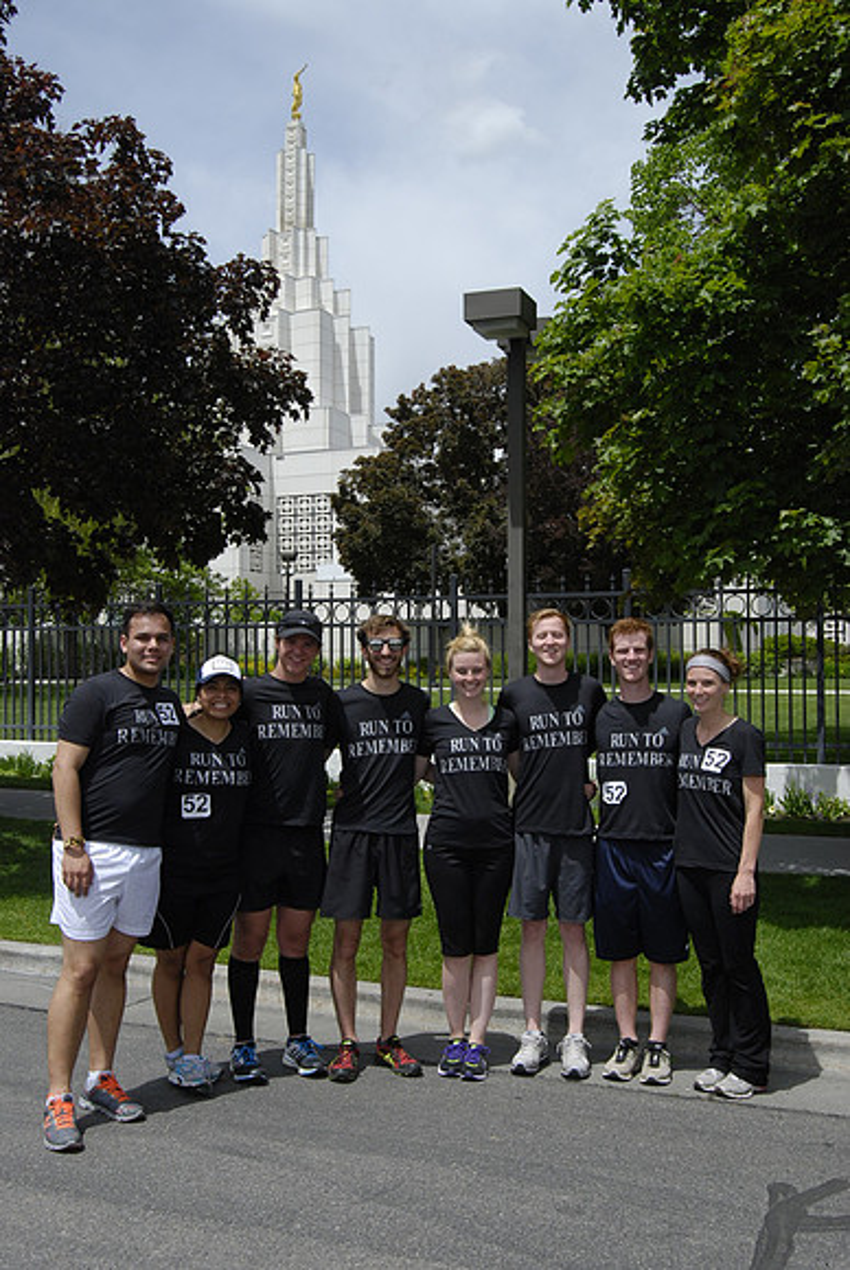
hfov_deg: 37.0
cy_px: 635
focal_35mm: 36
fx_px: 1272
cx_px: 425
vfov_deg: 53.1
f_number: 10
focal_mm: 24
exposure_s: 1/800
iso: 400
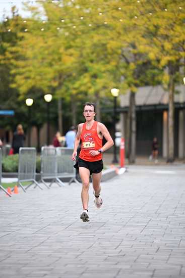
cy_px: 139
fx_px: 1502
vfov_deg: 10.5
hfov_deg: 7.0
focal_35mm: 195
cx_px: 92
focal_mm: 195
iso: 1600
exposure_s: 1/800
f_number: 2.8
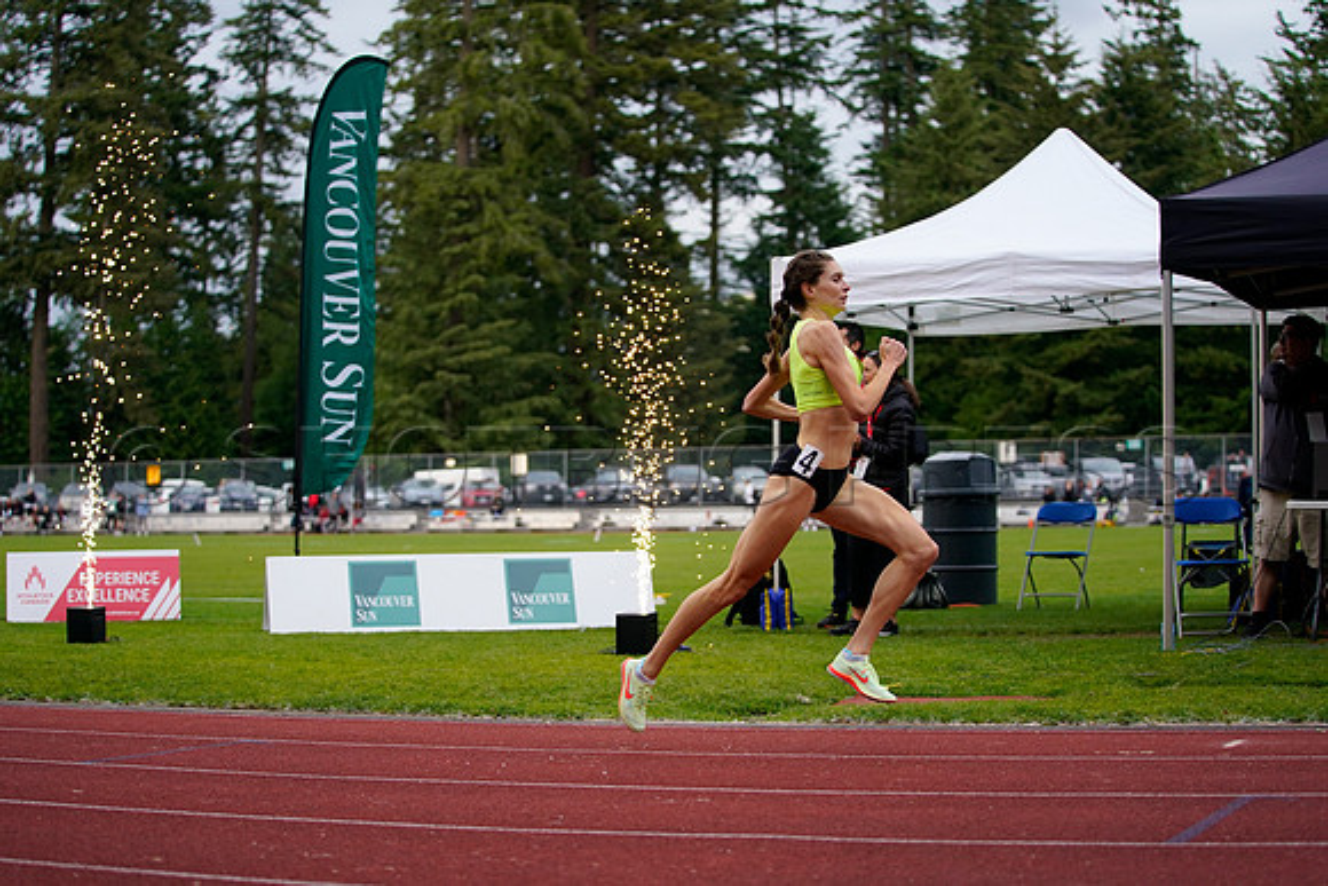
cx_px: 664
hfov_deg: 28.8
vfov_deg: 19.5
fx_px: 2583
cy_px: 443
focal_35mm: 70
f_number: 2.8
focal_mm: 70
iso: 1000
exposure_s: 1/1600
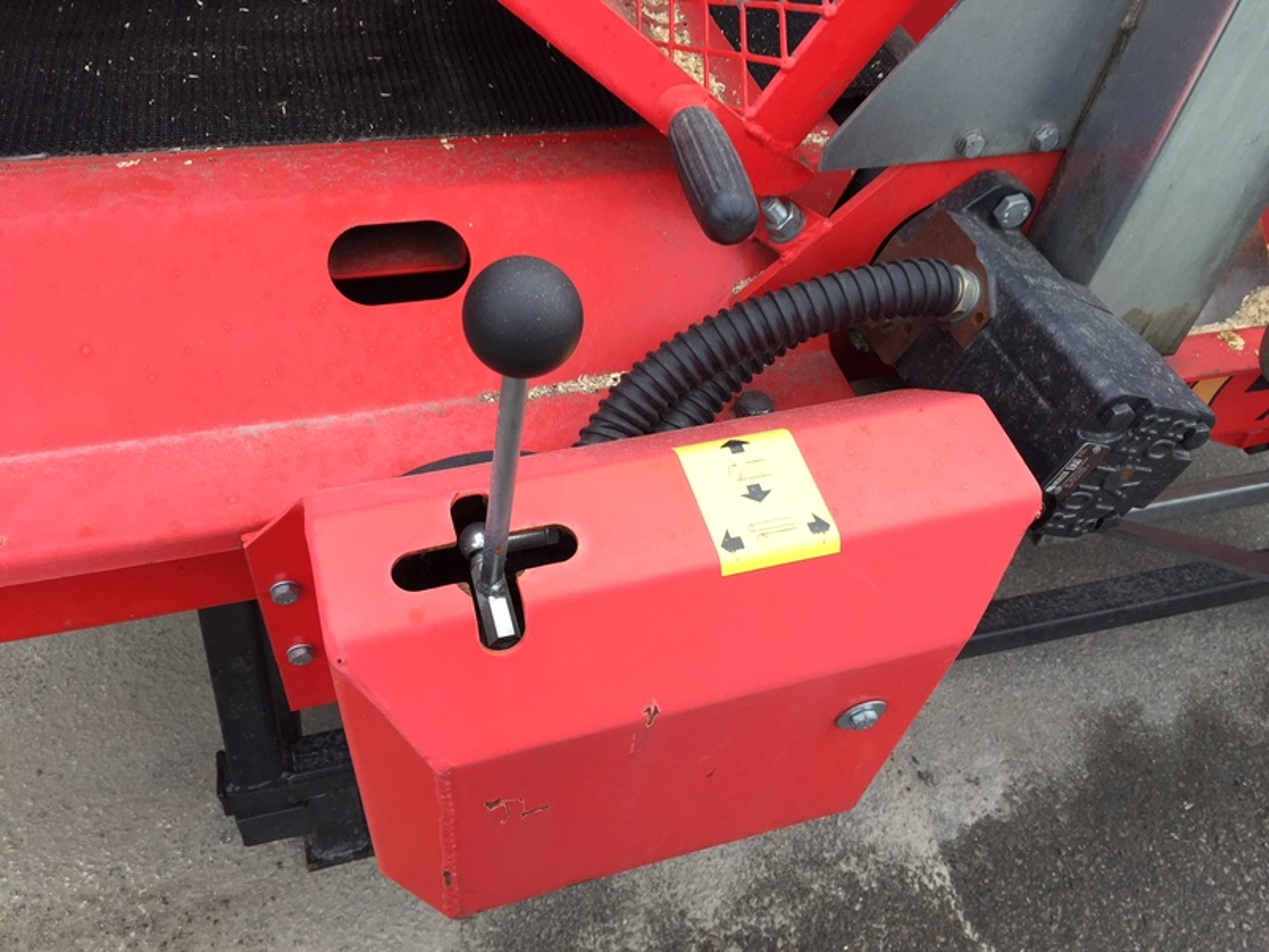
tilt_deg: -48.8
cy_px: 476
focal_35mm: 29
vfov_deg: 48.2
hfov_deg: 61.7
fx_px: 1063
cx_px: 634
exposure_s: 1/120
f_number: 2.2
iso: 40
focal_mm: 4.15
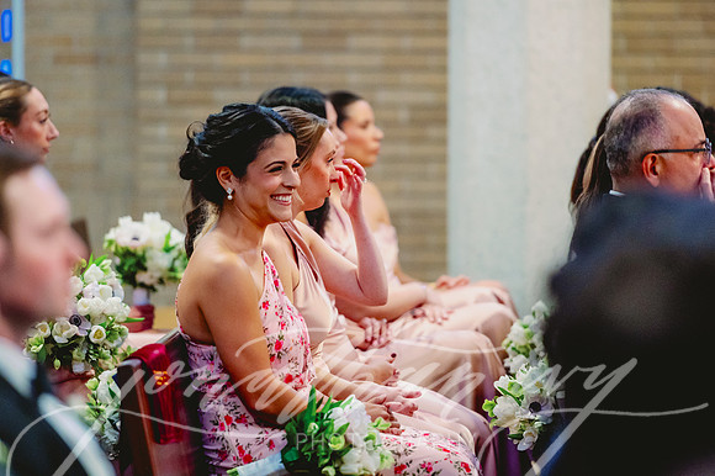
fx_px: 4350
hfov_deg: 9.4
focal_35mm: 219
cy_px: 238
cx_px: 358
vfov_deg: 6.3
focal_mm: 200
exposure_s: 1/125
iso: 3200
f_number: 2.8
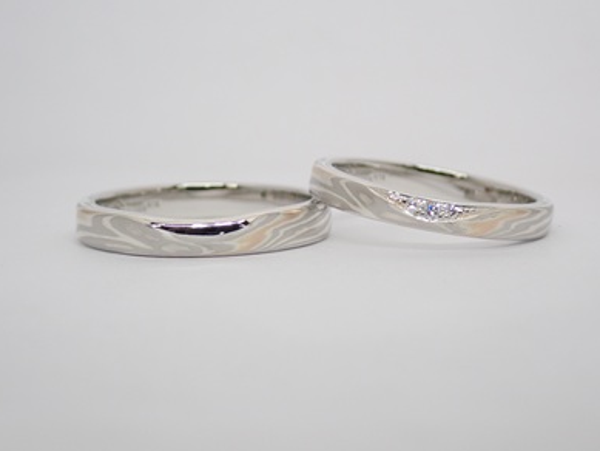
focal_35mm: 89
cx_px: 313
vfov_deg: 16.6
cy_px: 203
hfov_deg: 22.0
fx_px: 1543
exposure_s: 1/100
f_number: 4.1
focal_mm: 13.65
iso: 200
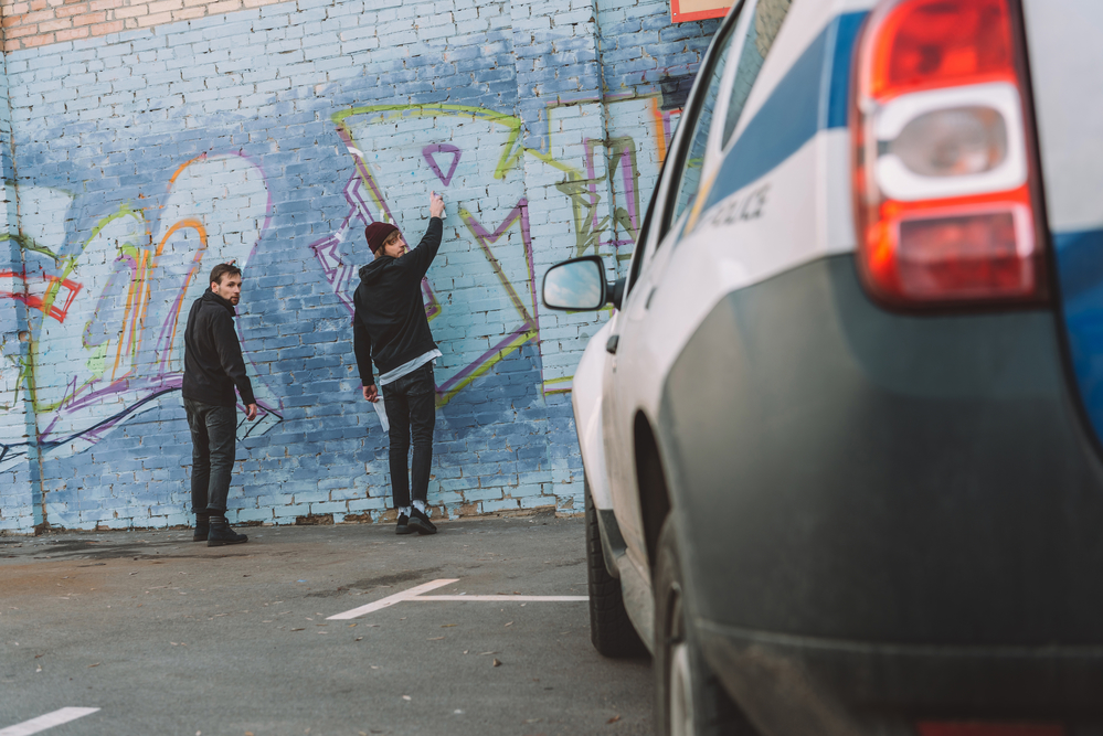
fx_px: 1471
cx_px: 552
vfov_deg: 28.1
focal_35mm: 48
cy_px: 368
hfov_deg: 41.1
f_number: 3.5
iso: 250
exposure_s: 1/200
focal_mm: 48
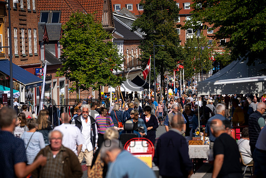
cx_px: 133
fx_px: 1342
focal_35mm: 182
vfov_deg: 7.6
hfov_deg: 11.3
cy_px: 89
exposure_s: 1/1000
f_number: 5
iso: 100
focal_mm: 167
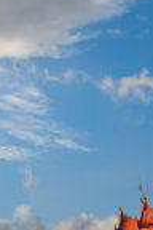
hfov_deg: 6.5
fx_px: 1351
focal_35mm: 212
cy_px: 286
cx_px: 132
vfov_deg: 9.6
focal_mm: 50
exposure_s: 1/50
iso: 80
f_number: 6.3
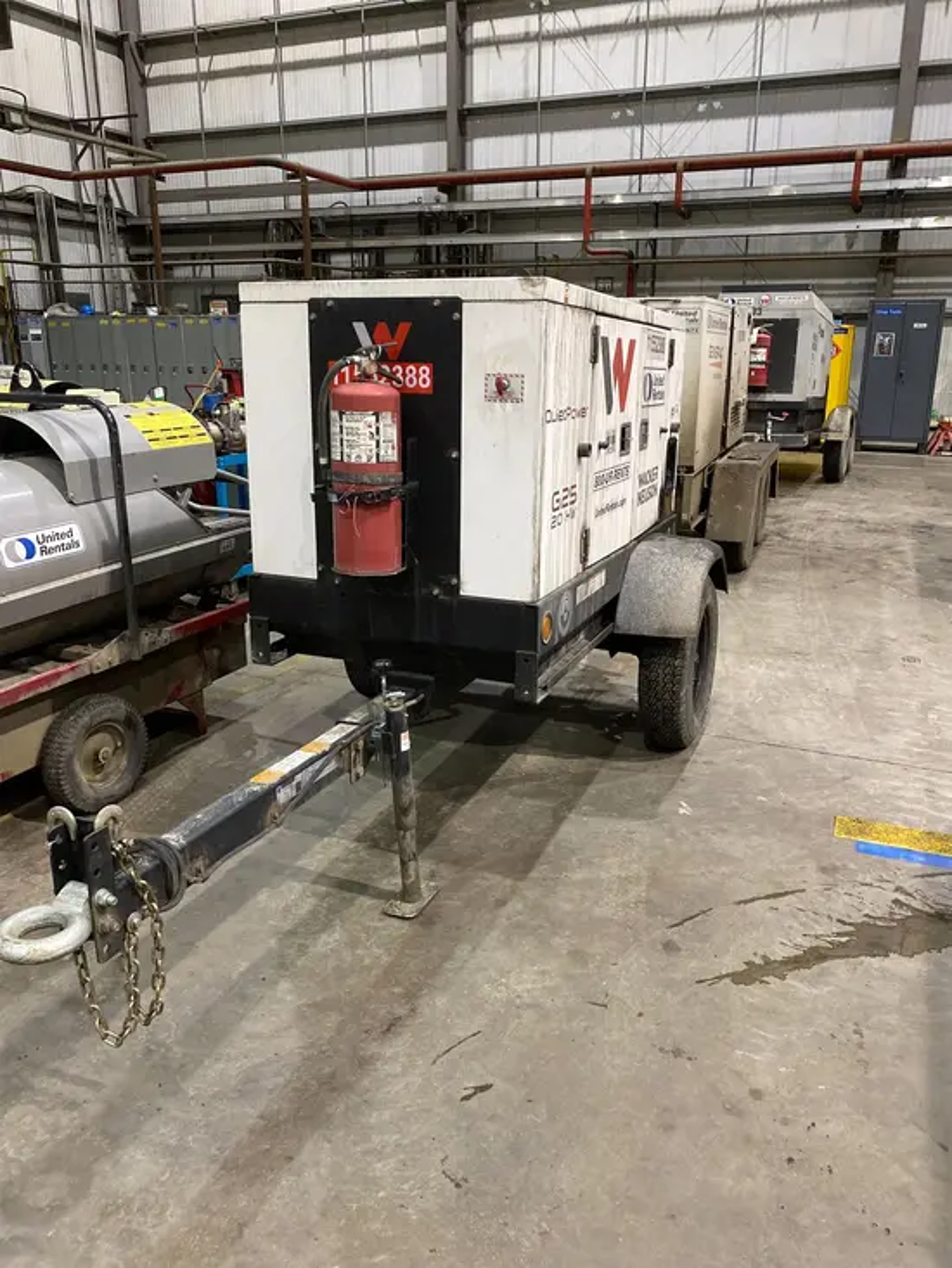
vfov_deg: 67.3
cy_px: 634
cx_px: 476
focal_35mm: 26
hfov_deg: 53.1
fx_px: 953
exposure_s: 1/40
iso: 320
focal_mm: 4.25
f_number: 1.8
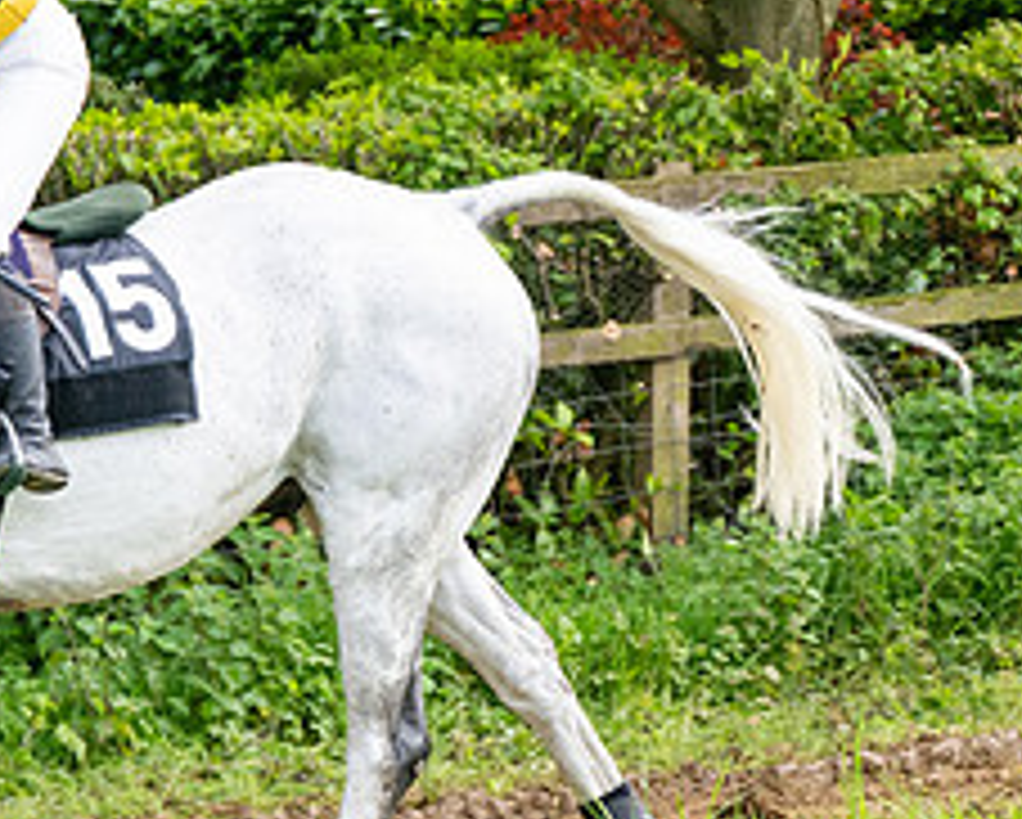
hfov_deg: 5.6
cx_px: -23
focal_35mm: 345
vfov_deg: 4.5
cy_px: 386
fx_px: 10444
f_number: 4
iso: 400
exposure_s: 1/1250
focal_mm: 98
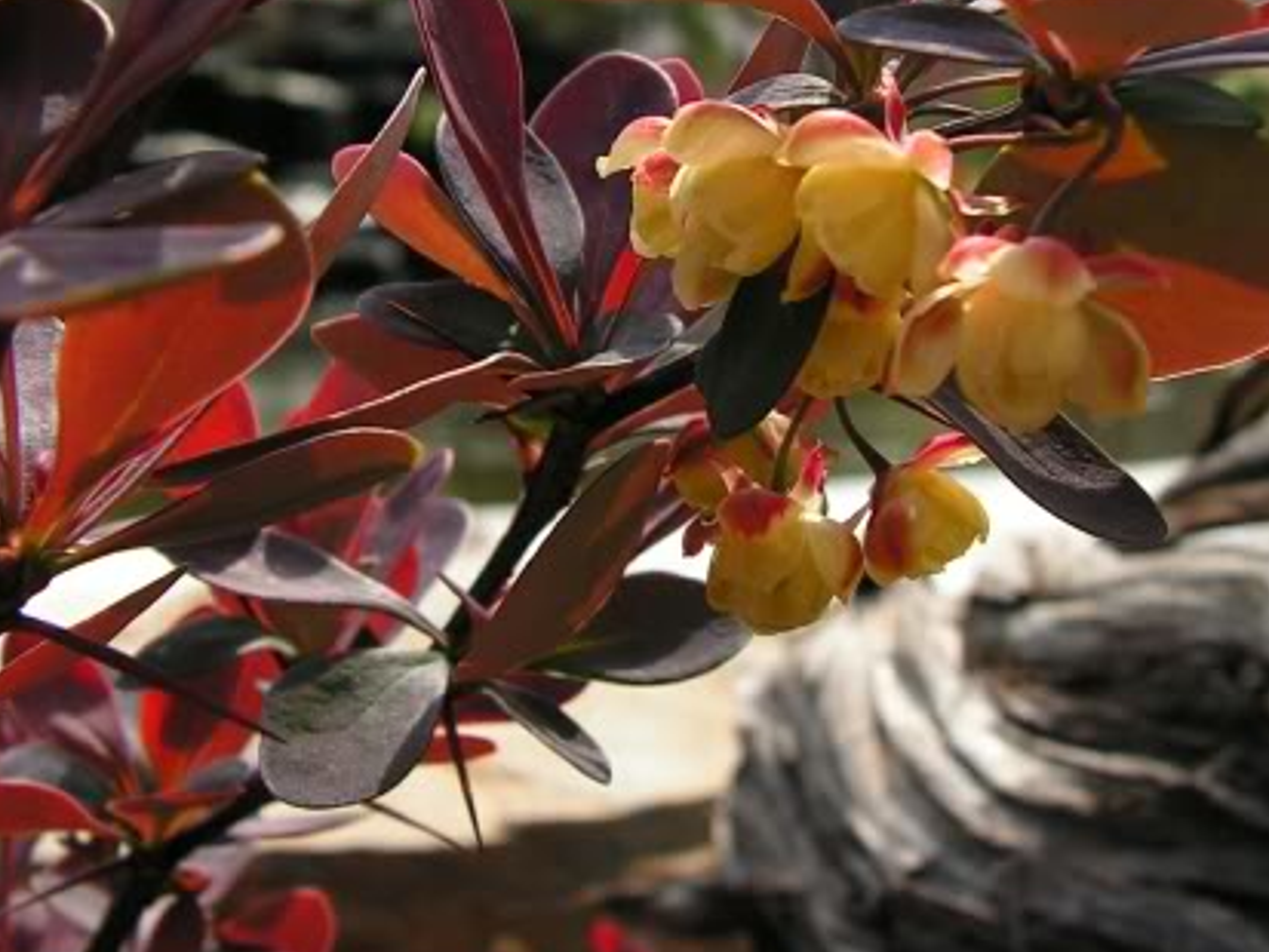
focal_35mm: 64
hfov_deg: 30.2
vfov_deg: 22.9
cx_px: 741
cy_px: 365
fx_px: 2347
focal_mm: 6.4
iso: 64
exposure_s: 1/320
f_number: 4.8
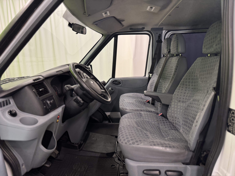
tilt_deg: -8.8
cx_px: 118
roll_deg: +2.1
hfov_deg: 71.6
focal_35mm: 24
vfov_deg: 56.8
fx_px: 163
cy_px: 88
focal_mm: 6.76
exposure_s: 1/100
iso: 64
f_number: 1.78
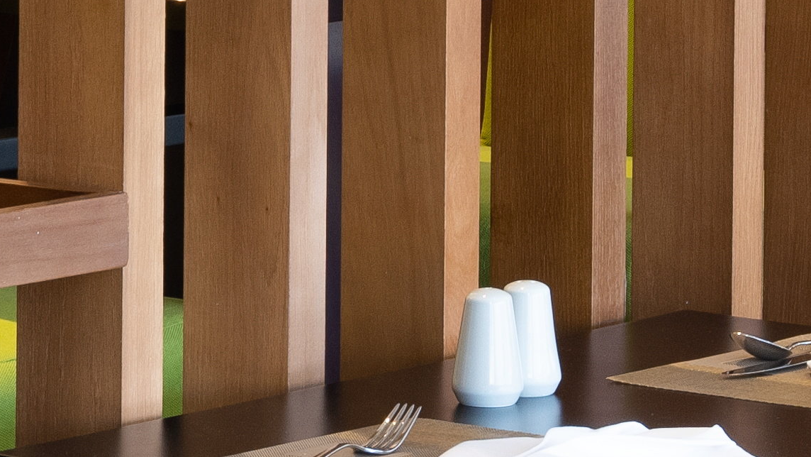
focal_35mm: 314
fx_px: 6754
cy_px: -638
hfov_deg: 6.9
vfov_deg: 3.8
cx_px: 448
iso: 250
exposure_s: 1/2.5
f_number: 11
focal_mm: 50
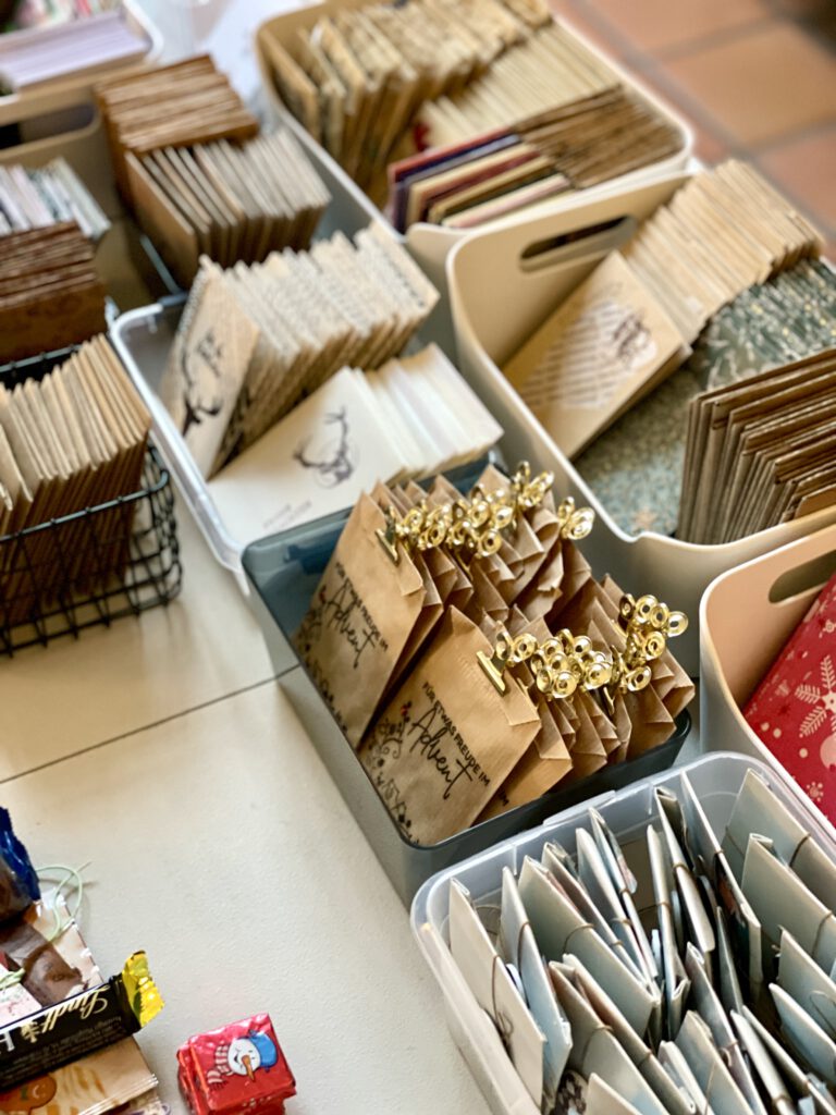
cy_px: 558
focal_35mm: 52
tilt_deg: -47.3
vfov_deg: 36.8
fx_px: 1674
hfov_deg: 28.0
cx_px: 418
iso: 320
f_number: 2
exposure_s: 1/33
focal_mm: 6
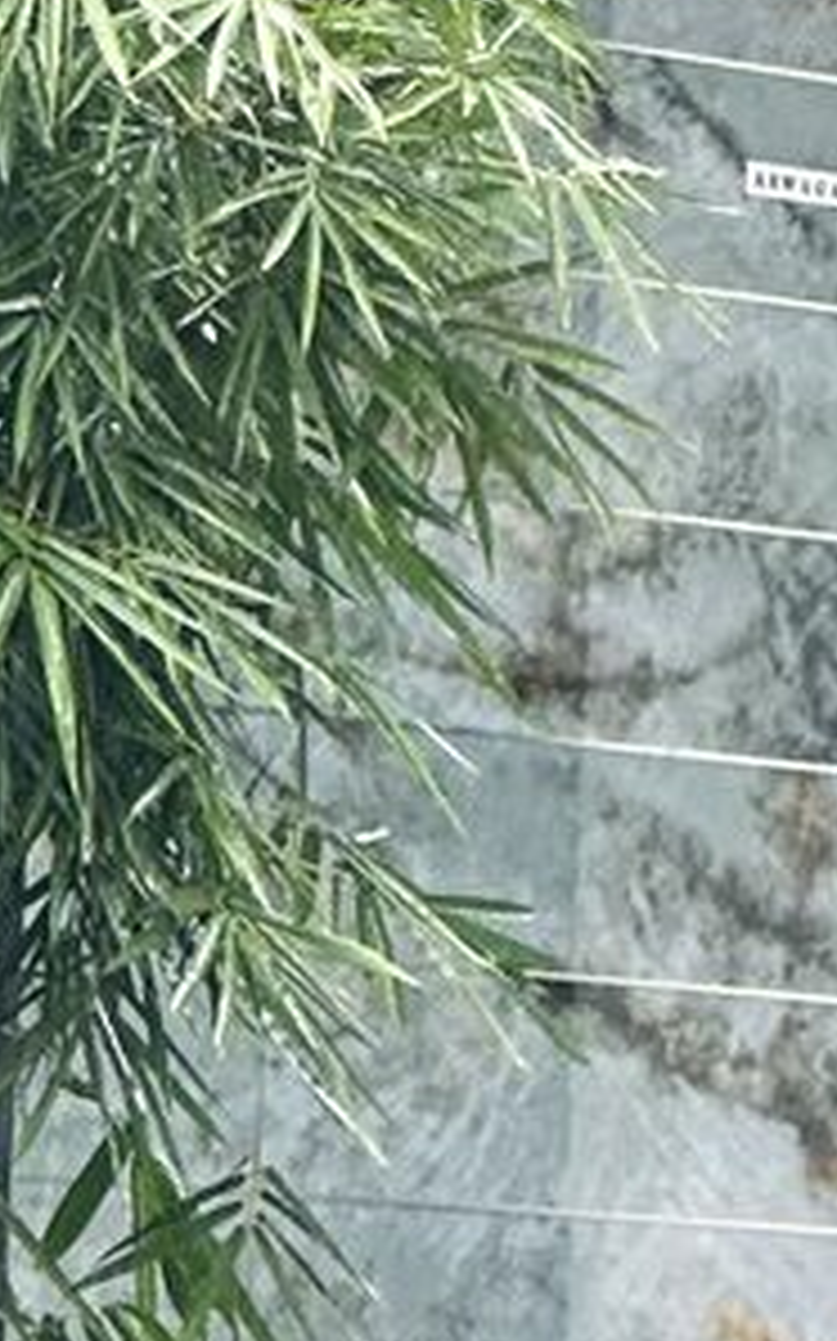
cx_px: 1706
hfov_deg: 2.5
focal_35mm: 526
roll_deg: -2.6
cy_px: -1148
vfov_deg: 4.0
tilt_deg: +7.9
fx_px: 19216
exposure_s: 1/99
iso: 32
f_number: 2.8
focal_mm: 9
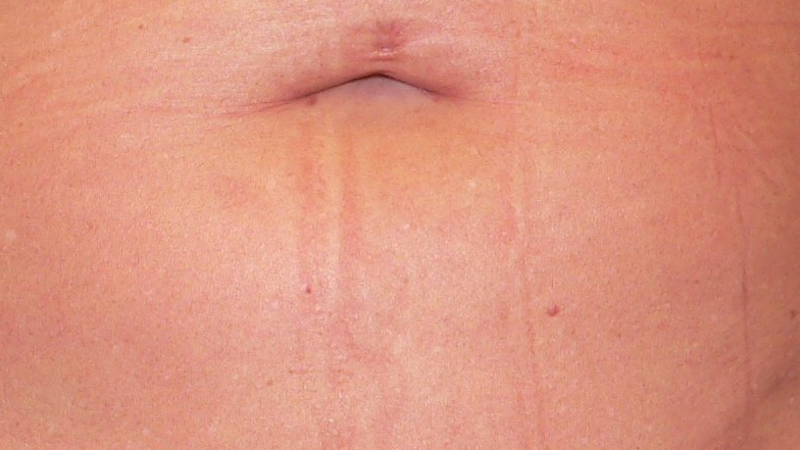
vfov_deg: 9.5
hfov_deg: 16.8
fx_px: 2715
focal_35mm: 128
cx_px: 404
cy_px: 301
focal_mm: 6
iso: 100
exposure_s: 1/60
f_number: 2.8
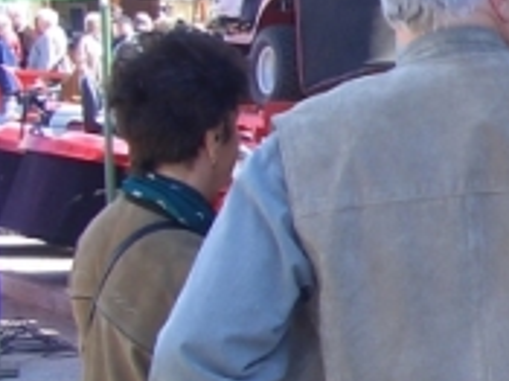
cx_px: 922
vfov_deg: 11.6
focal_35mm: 128
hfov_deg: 13.7
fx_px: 1881
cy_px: 192
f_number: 4.3
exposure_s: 1/100
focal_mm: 5.8
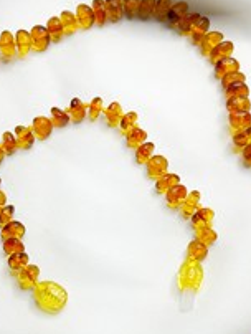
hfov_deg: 15.1
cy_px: 194
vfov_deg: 20.0
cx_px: 99
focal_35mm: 98
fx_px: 945
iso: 80
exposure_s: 1/100
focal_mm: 6.76
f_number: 1.78
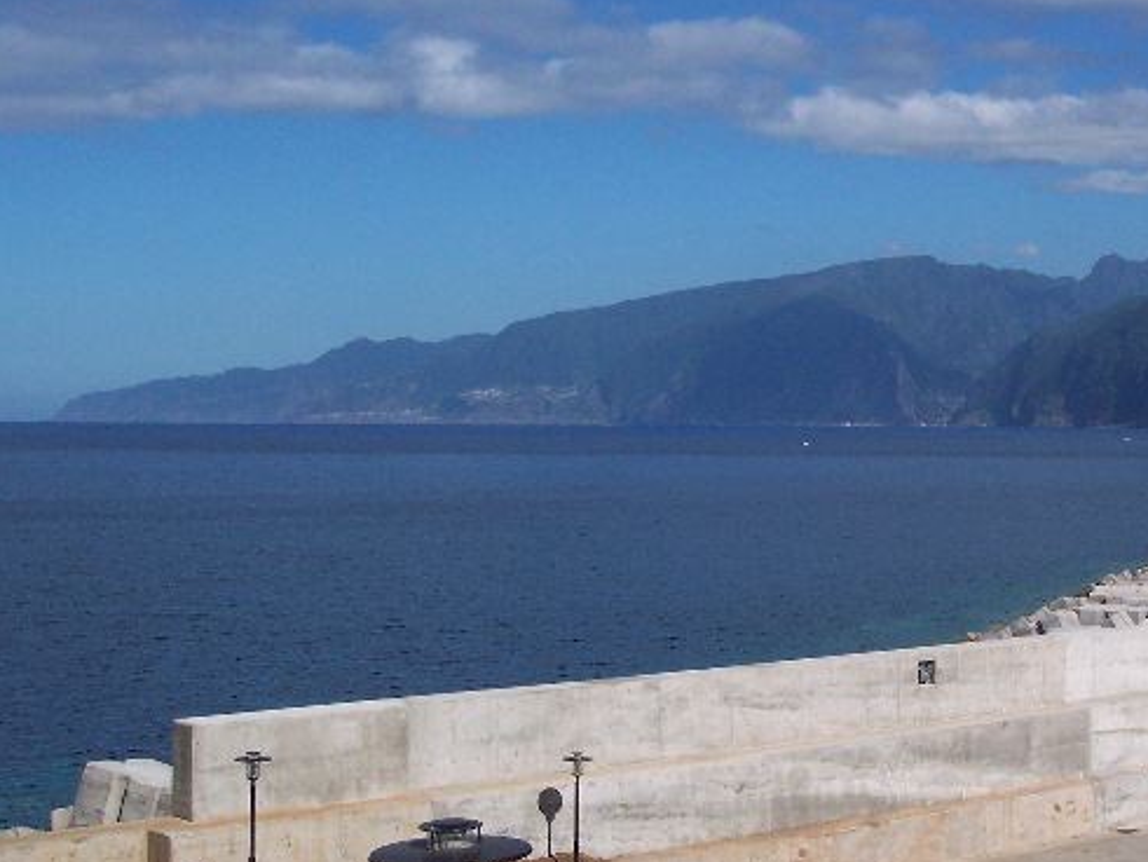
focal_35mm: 62
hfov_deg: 30.5
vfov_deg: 23.6
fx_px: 2057
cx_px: 893
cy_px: 305
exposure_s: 1/1000
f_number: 4.8
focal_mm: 8
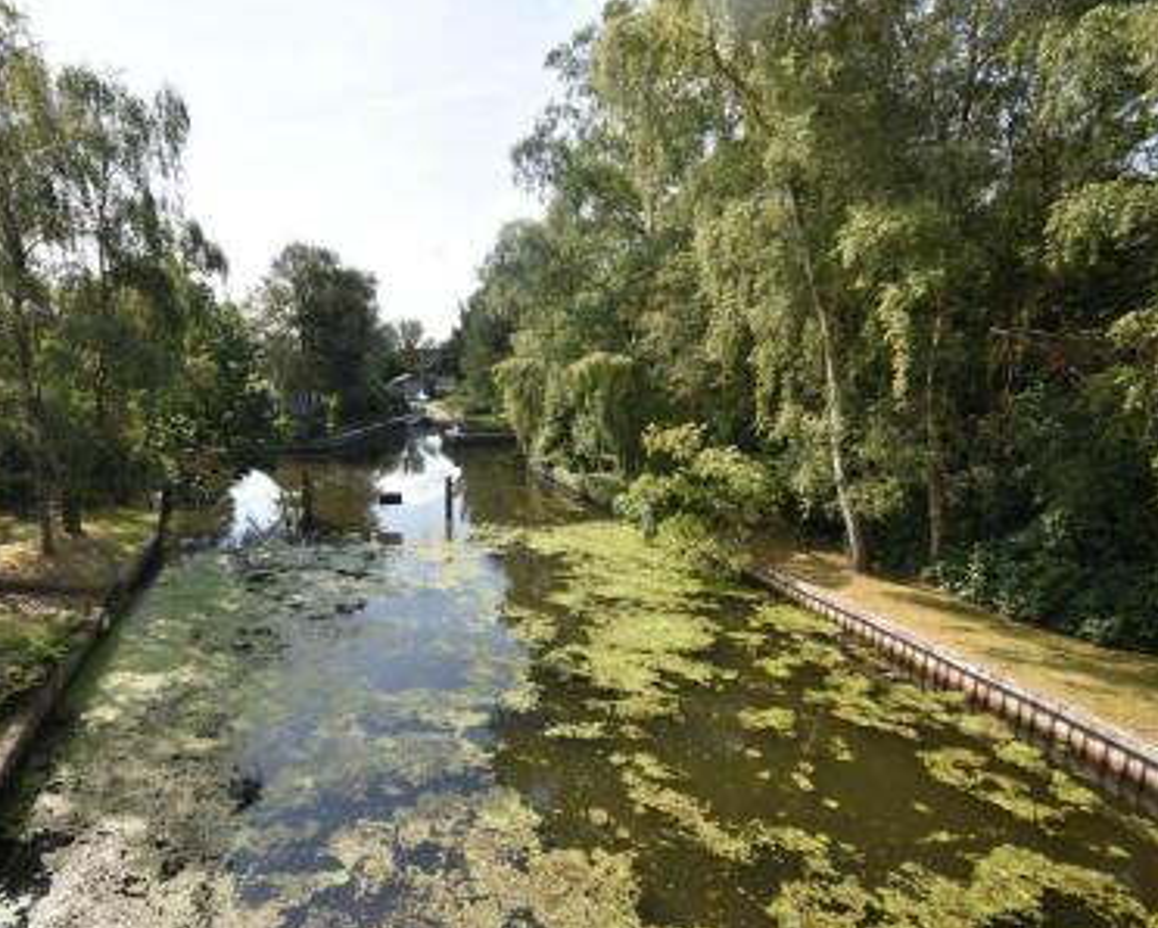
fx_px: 617
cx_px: 461
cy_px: 484
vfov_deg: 73.8
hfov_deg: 85.2
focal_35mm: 18
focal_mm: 10
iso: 100
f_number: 6.3
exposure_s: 1/200
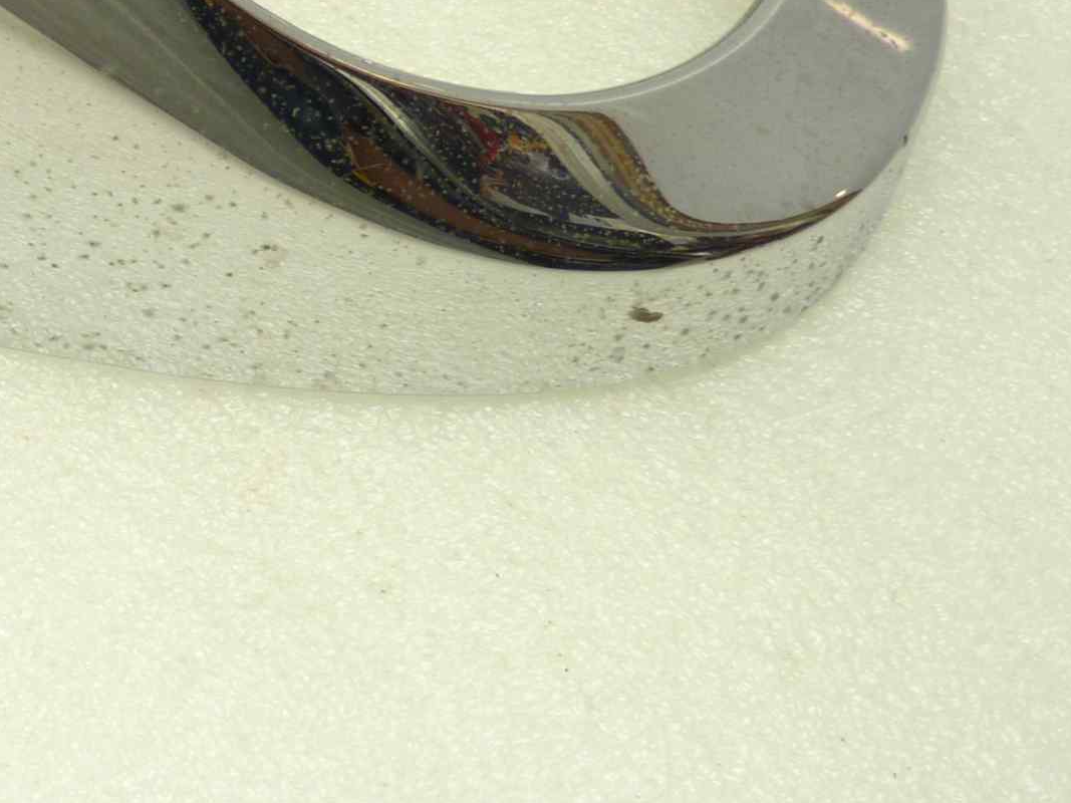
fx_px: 1856
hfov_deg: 29.6
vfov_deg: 24.4
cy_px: 331
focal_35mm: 60
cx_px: -50
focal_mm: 4.1
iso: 80
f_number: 3.3
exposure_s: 1/15
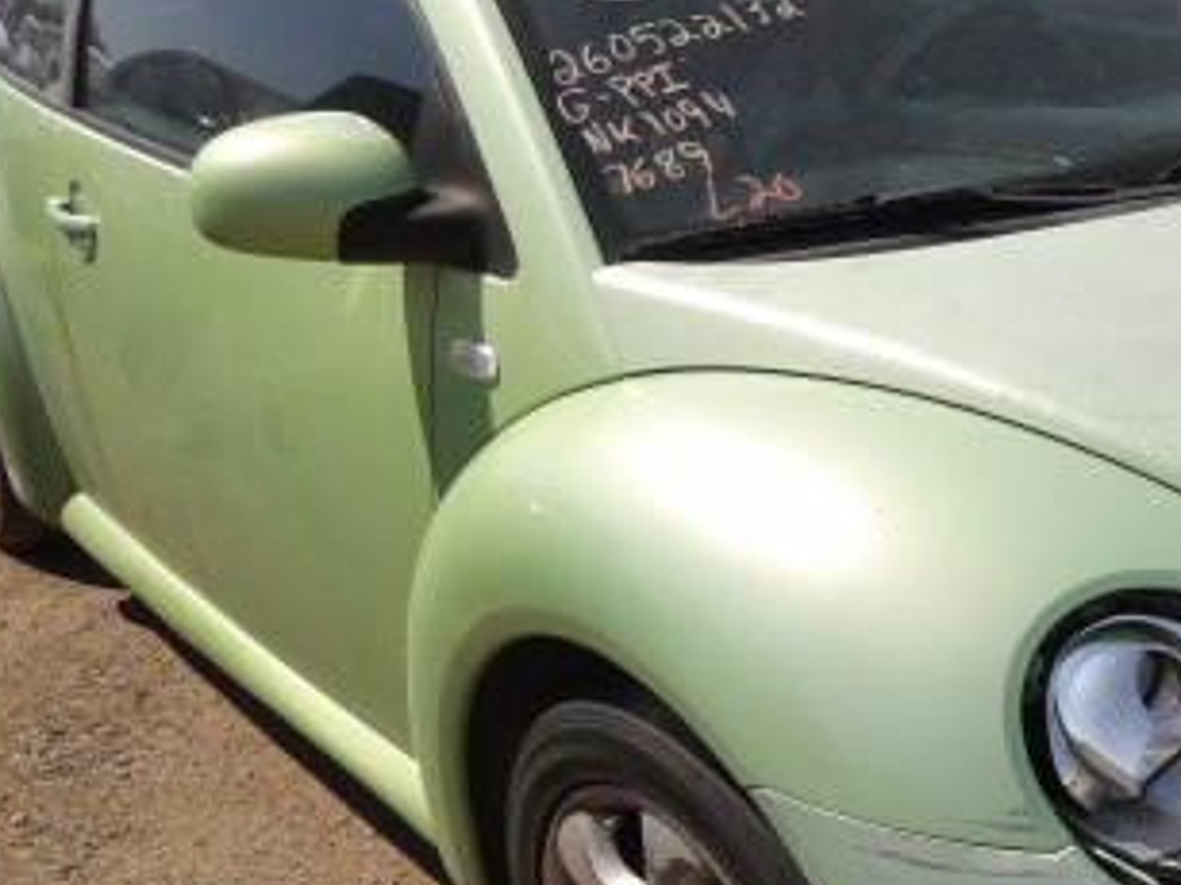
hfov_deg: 36.5
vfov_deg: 29.0
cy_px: 508
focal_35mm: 50
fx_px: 1705
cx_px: 993
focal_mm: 4.3
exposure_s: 1/599
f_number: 5.6
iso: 100
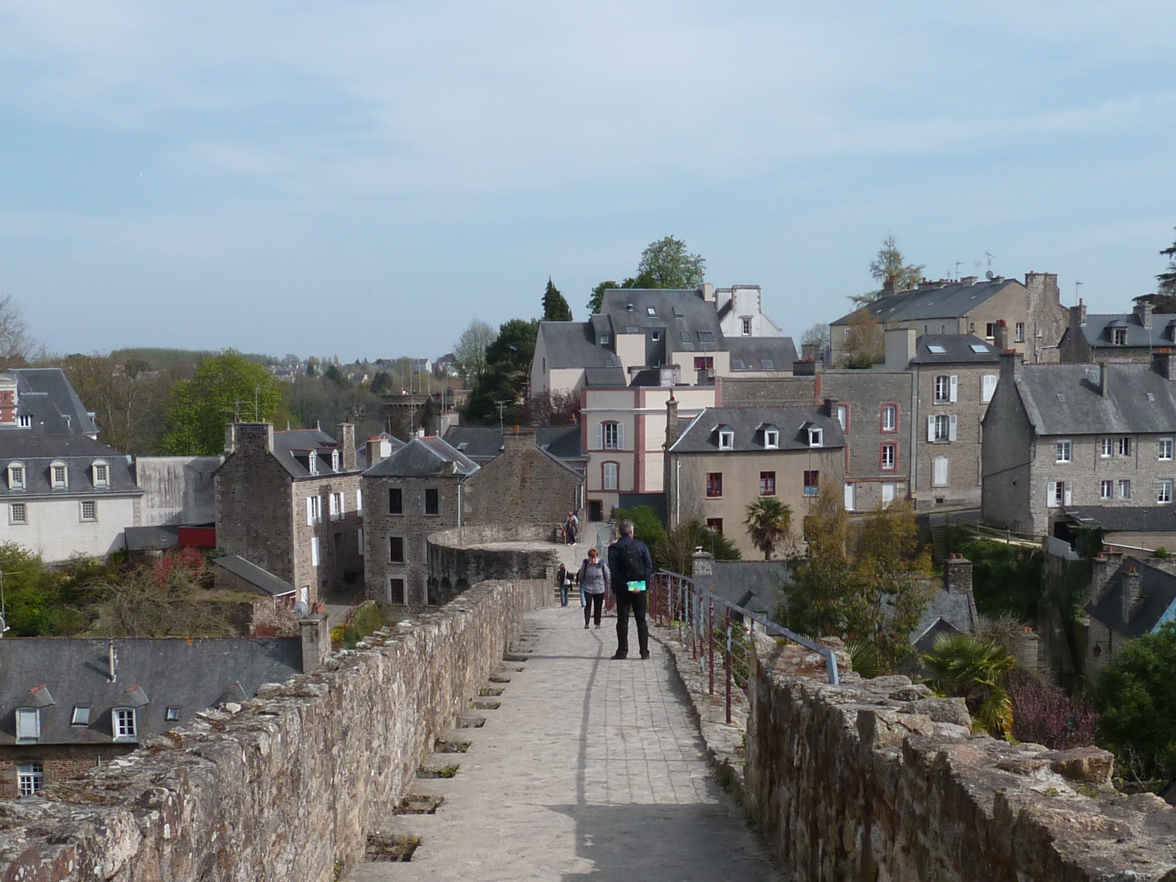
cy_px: 556
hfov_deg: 41.2
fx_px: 1563
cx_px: 584
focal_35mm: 46
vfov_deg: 31.4
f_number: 5
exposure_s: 1/400
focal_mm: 4.1
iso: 80
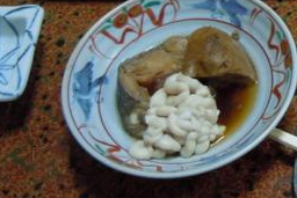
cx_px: 342
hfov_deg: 25.3
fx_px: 603
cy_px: 6
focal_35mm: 73
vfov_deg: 18.3
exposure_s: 1/20
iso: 400
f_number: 3.5
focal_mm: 5.4
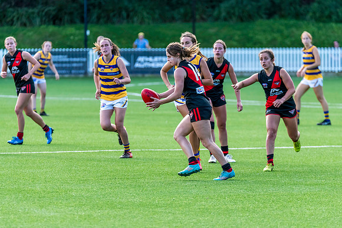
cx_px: 177
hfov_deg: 5.6
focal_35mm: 368
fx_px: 3493
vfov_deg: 3.7
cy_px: 116
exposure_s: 1/1600
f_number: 6
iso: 2200
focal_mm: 350
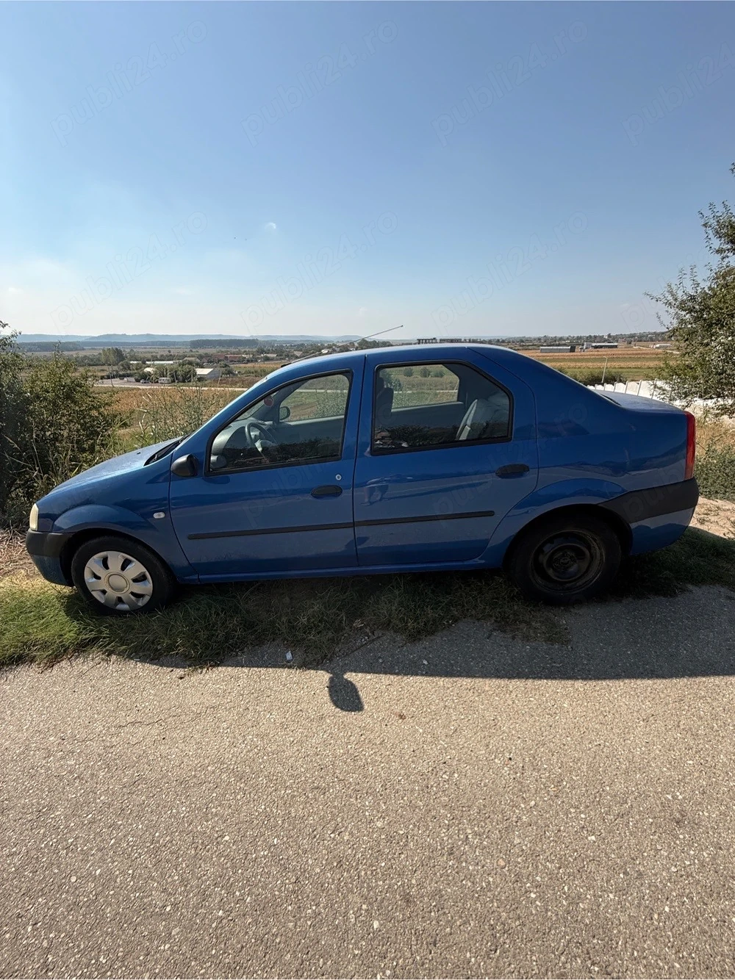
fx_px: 396
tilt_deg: -18.6
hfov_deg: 85.7
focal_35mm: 14
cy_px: 490
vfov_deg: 102.1
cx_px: 368
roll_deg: +0.6
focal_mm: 2.22
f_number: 2.2
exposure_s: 1/1534
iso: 50
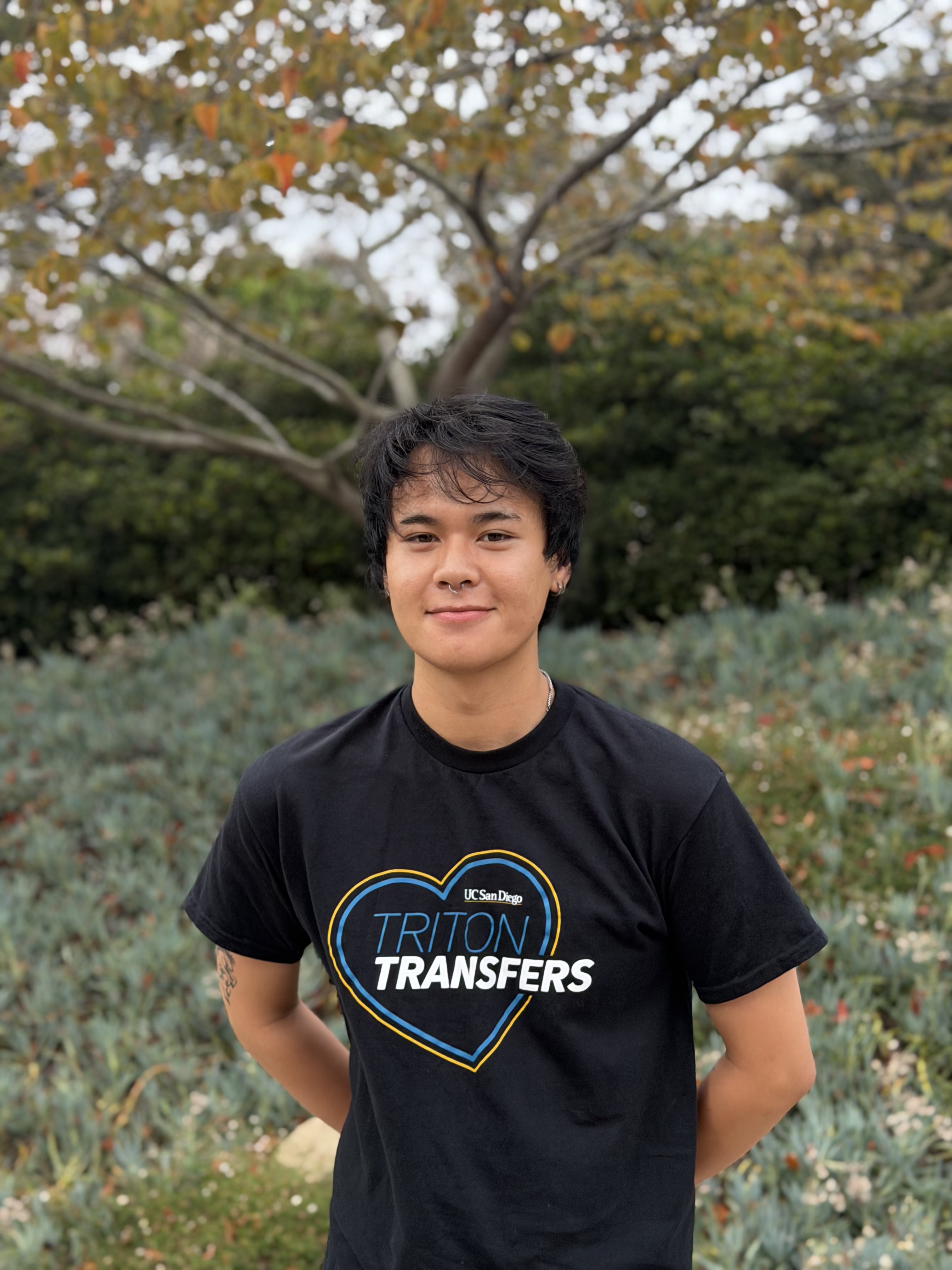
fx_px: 1760
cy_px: 635
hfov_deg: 30.3
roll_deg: +1.2
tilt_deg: -1.2
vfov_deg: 39.7
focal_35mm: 48
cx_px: 476
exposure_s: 1/928
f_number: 1.78
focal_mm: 6.76
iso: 64
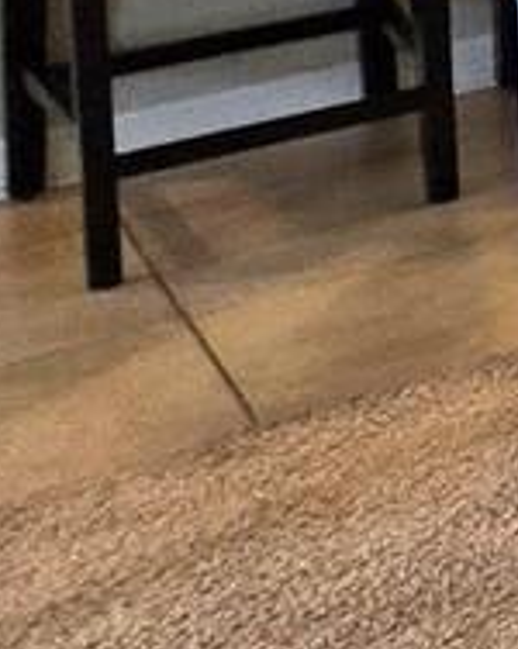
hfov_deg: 6.8
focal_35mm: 108
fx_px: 2073
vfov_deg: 15.1
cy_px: -573
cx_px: 2459
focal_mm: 2.2
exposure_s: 1/60.2
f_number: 2.2
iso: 125
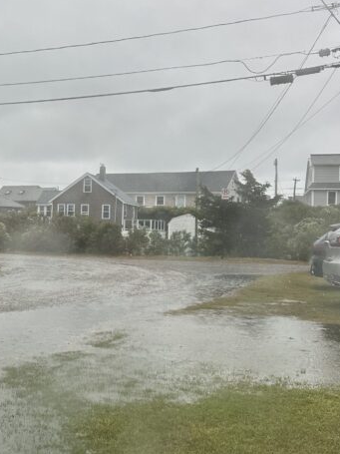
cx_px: 36
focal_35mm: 54
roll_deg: -2.5
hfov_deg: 26.2
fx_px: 708
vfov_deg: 35.6
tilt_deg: -0.9
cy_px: 232
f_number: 1.78
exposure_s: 1/1321
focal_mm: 6.86
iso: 80
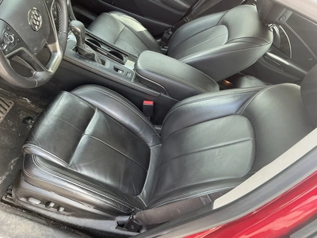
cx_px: 158
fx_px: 256
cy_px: 119
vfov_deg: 49.7
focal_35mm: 28
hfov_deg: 63.4
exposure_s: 1/122
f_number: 1.8
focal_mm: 3
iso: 50
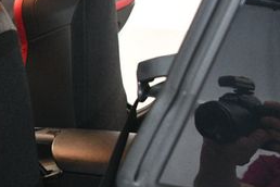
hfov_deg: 26.4
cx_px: -65
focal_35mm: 67
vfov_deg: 20.2
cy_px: 133
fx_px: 521
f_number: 3.5
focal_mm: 18
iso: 3200
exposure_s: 1/60
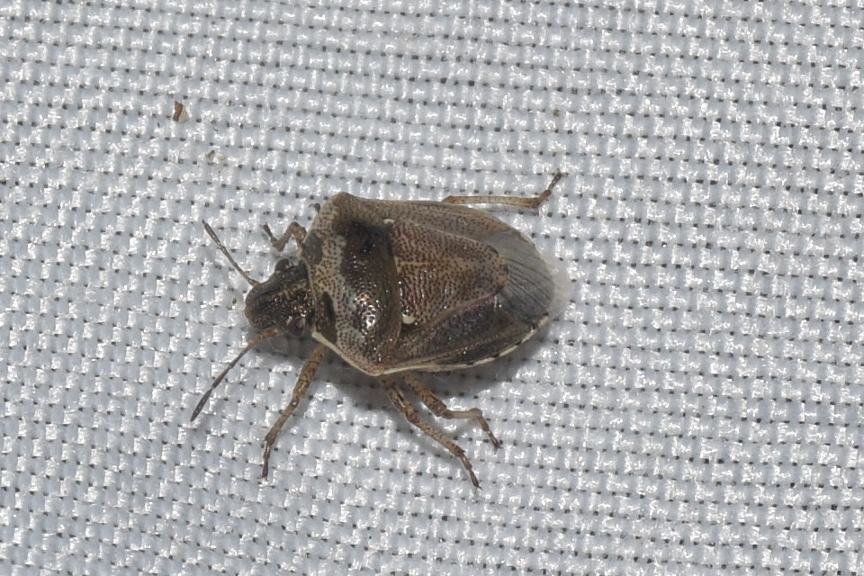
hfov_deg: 9.8
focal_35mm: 210
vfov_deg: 6.5
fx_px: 5040
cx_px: 432
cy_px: 288
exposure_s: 1/160
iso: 100
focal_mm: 140
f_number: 13
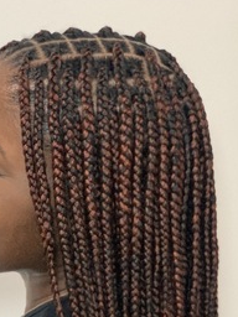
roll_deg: +2.5
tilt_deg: -14.8
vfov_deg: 15.6
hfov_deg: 12.1
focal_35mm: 122
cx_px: 47
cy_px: 363
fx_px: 1118
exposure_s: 1/60
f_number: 2.4
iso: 250
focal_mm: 6
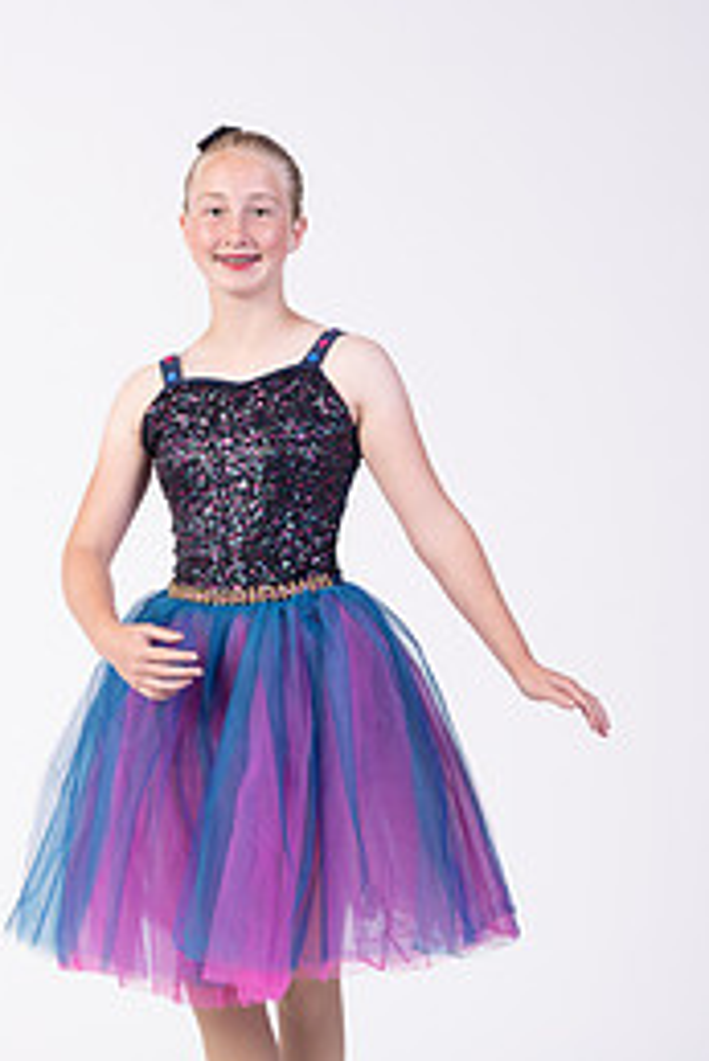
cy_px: 561
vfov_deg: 14.0
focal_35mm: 146
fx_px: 4307
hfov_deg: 9.4
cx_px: 299
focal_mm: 84
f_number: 6.3
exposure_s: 1/160
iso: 400
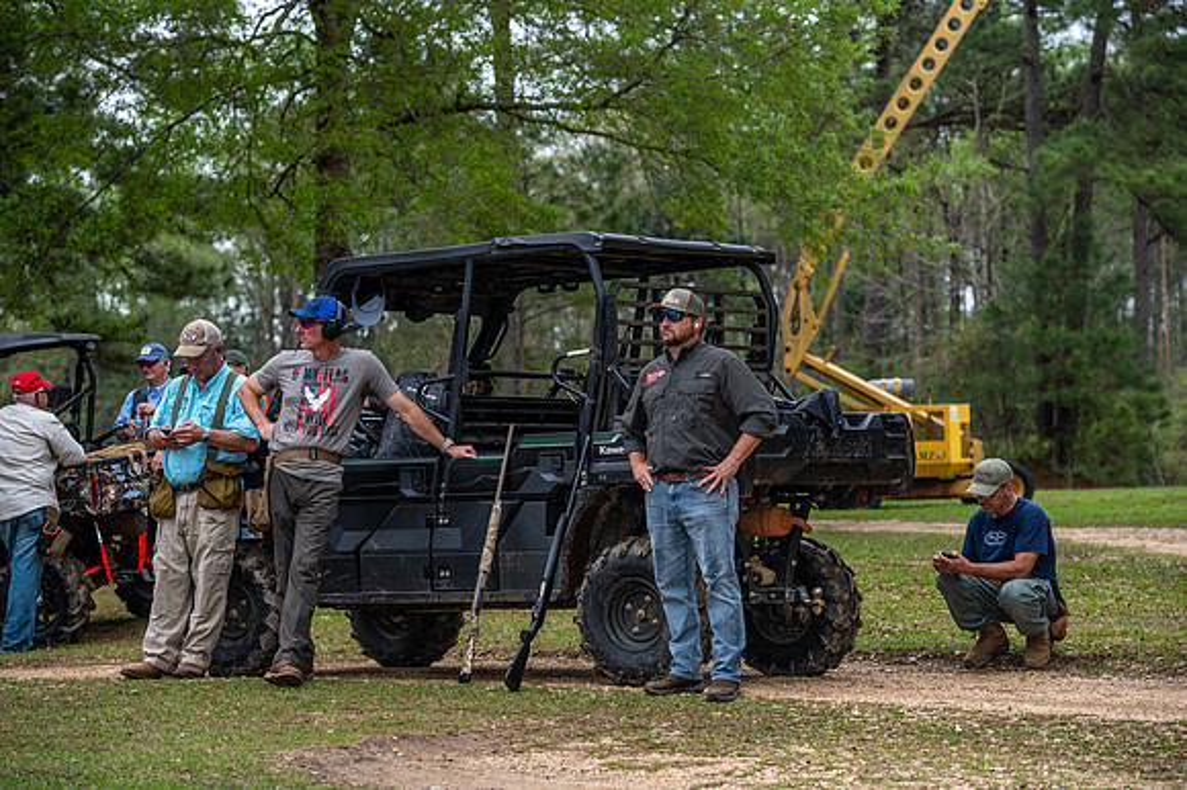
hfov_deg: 18.6
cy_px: 395
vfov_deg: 12.4
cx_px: 594
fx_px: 3625
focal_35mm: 110
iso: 125
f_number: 4.5
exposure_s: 1/250
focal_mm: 110
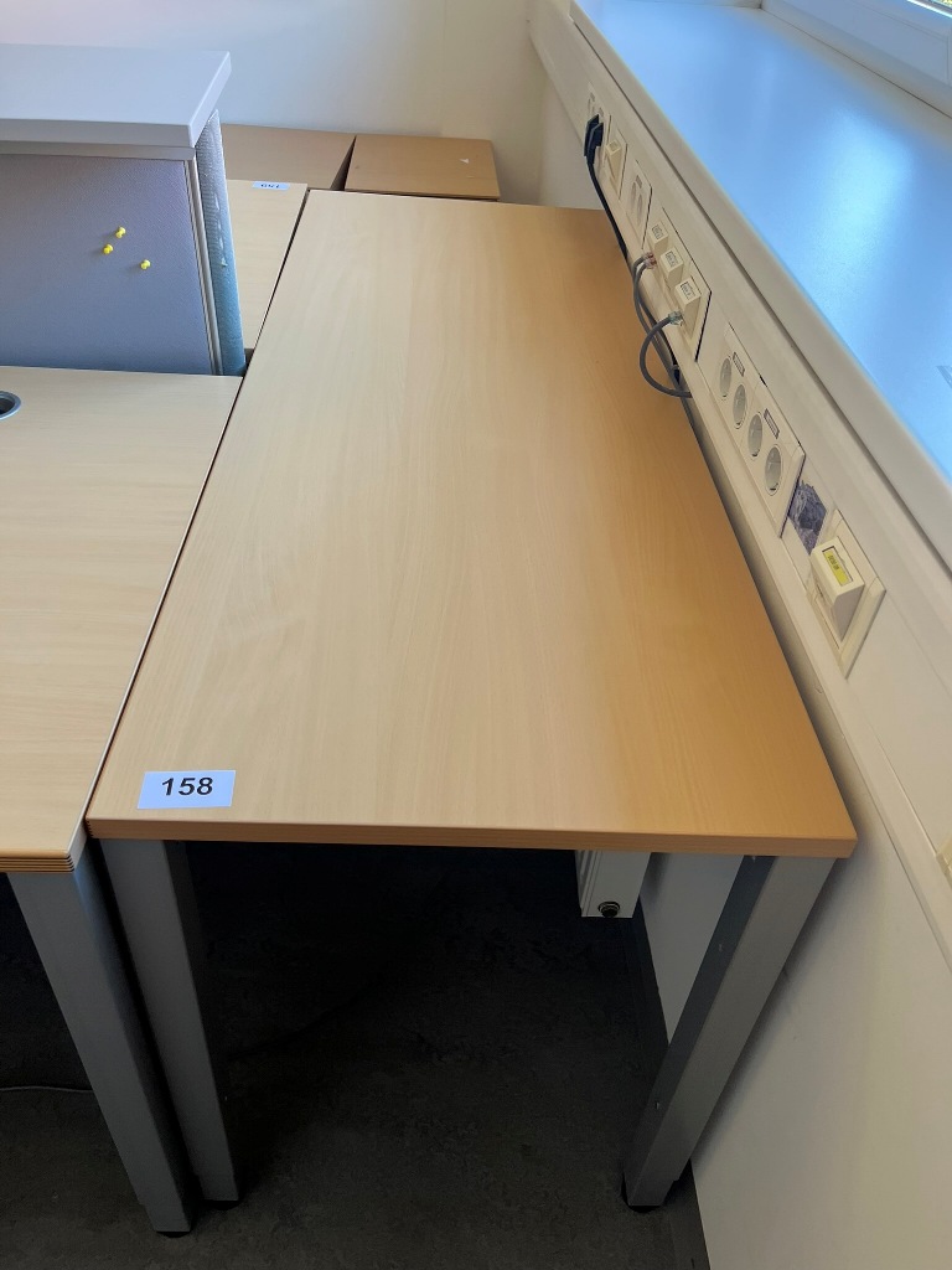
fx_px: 953
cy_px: 635
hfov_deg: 53.1
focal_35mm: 26
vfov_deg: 67.3
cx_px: 476
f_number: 1.6
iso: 100
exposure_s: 1/100
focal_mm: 5.1
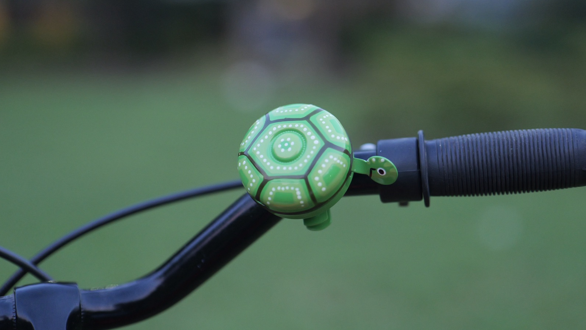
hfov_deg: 35.4
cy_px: 114
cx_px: 301
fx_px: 917
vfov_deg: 20.3
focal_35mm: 59
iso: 4000
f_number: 2
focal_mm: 50
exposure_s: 1/250
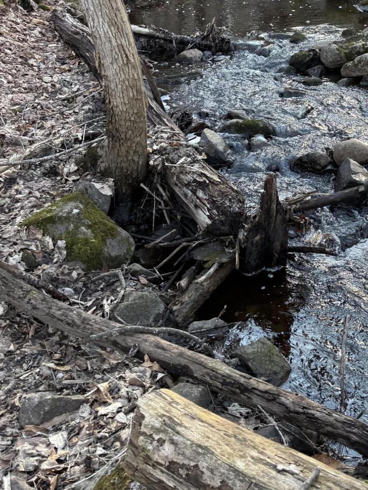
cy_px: 106
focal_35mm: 50
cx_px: 353
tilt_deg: -18.2
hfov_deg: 27.7
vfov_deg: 37.0
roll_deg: +1.0
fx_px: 709
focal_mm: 6.76
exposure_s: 1/121
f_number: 1.78
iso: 80
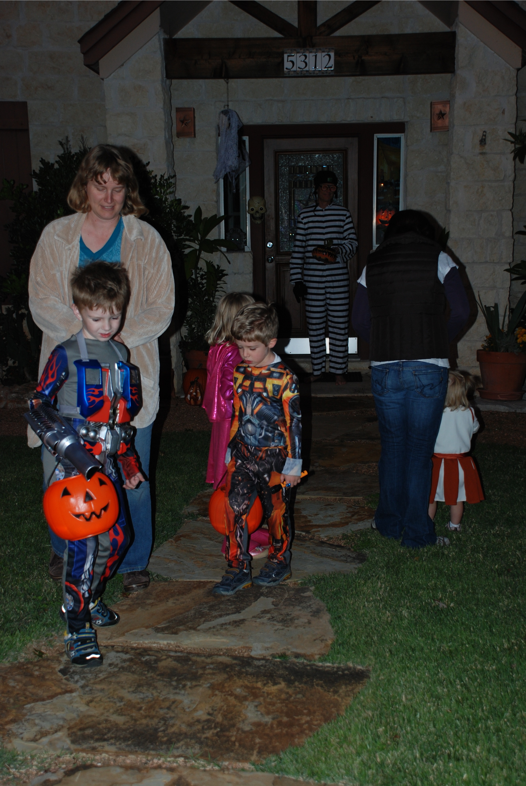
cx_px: 263
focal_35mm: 48
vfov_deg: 41.1
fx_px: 1049
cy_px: 393
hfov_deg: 28.2
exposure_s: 1/60
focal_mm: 32
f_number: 4.2
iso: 220
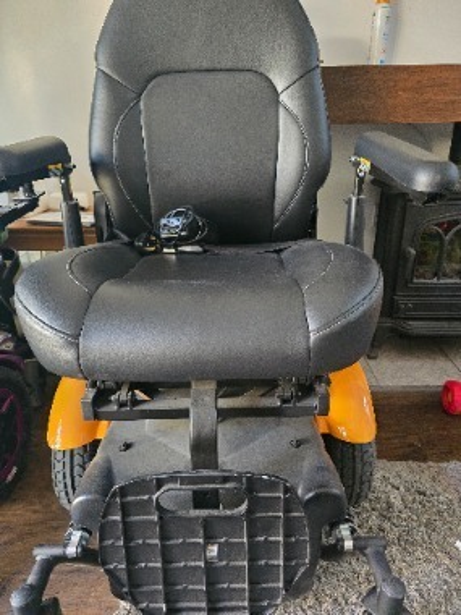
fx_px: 408
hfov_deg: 58.9
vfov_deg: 73.9
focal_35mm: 23
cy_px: 308
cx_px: 230
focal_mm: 6.3
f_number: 1.7
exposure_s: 1/100
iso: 1250
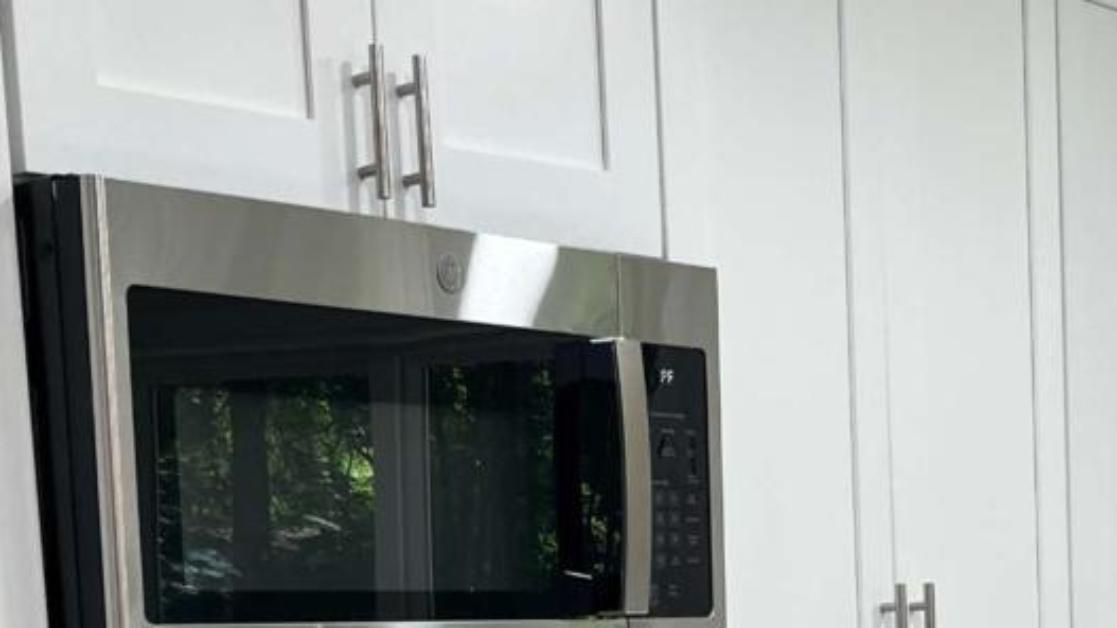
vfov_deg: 13.3
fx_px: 2546
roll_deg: +4.1
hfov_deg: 24.6
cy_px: 934
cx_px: 742
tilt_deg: -6.5
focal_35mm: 86
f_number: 1.6
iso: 64
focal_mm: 5.1
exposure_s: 1/120
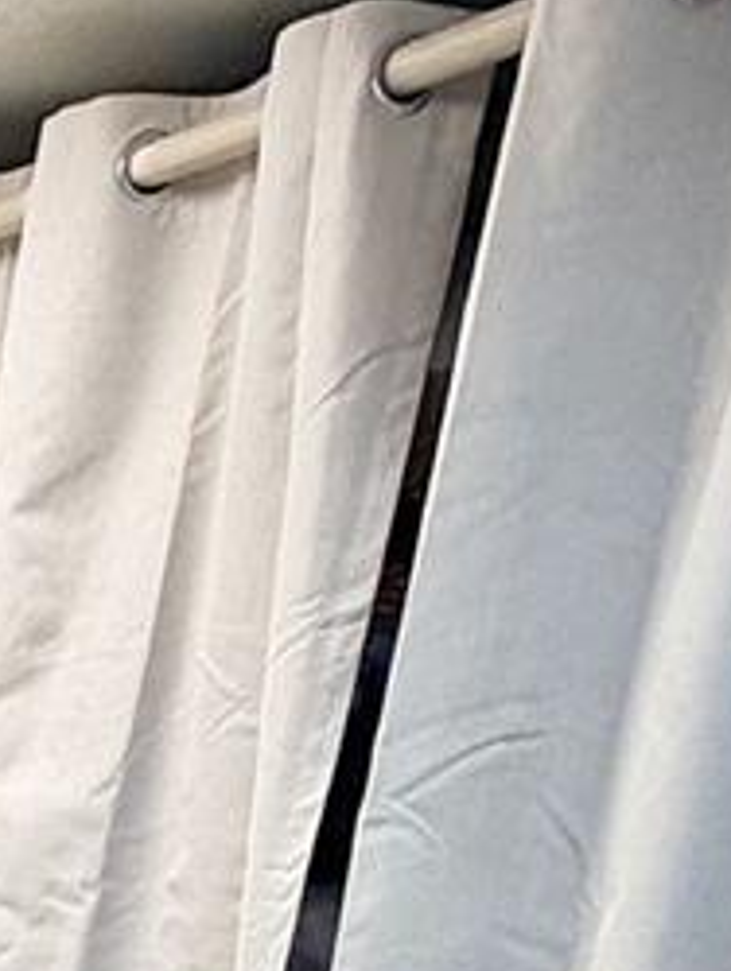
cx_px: -770
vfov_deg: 17.6
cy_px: 1833
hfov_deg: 14.2
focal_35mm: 86
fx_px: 2417
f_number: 2.2
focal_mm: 2.22
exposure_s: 1/120
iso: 100
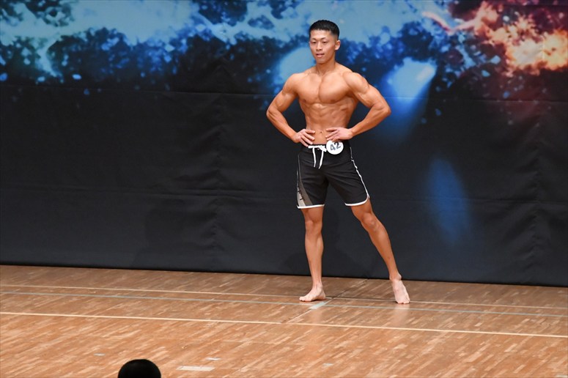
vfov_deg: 4.8
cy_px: 189
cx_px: 284
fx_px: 4495
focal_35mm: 285
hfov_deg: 7.2
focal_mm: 190
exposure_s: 1/400
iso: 8000
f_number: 5.6
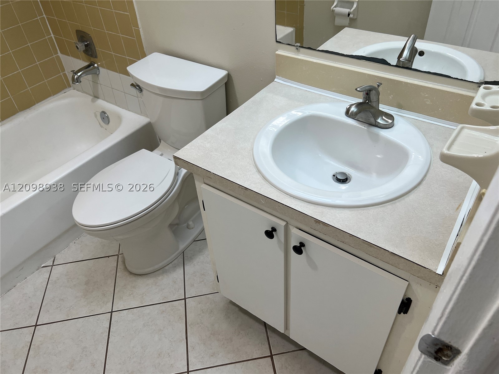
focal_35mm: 26
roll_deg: +5.5
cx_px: 250
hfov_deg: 67.3
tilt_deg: -43.0
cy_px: 187
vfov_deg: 53.1
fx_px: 375
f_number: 1.5
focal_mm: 5.7
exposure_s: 1/120
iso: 80
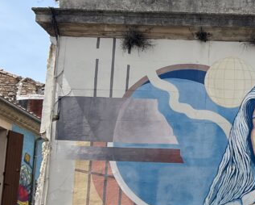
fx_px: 619
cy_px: 213
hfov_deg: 19.6
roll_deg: -1.2
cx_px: 405
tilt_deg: +7.4
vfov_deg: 18.2
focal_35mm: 82
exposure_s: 1/4115
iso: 50
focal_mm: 5.7
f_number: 1.5
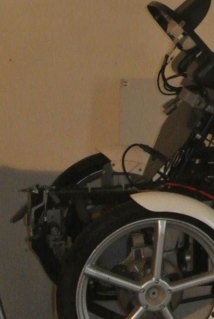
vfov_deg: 15.0
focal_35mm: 135
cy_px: 16
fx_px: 1200
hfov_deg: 9.9
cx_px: 316
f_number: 4
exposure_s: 1/60
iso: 800
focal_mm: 14
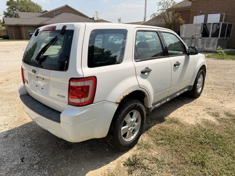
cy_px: 88
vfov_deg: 56.8
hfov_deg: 71.6
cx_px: 118
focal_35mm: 24
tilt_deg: -15.1
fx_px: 163
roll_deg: +1.2
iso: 80
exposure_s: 1/5319
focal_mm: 6.76
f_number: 1.78
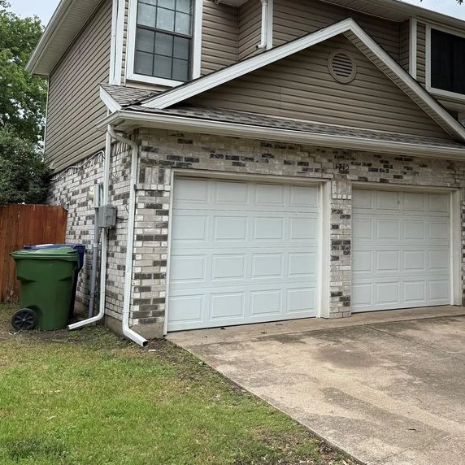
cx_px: 375
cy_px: 163
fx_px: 578
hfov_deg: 41.9
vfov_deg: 43.4
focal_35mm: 38
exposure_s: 1/2525
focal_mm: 6.76
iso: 80
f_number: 1.78
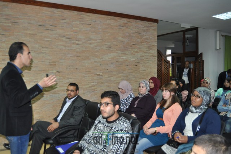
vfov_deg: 43.5
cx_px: 116
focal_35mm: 30
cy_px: 77
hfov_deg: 62.0
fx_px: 192
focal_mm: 20
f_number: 3.5
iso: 800
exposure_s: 1/60
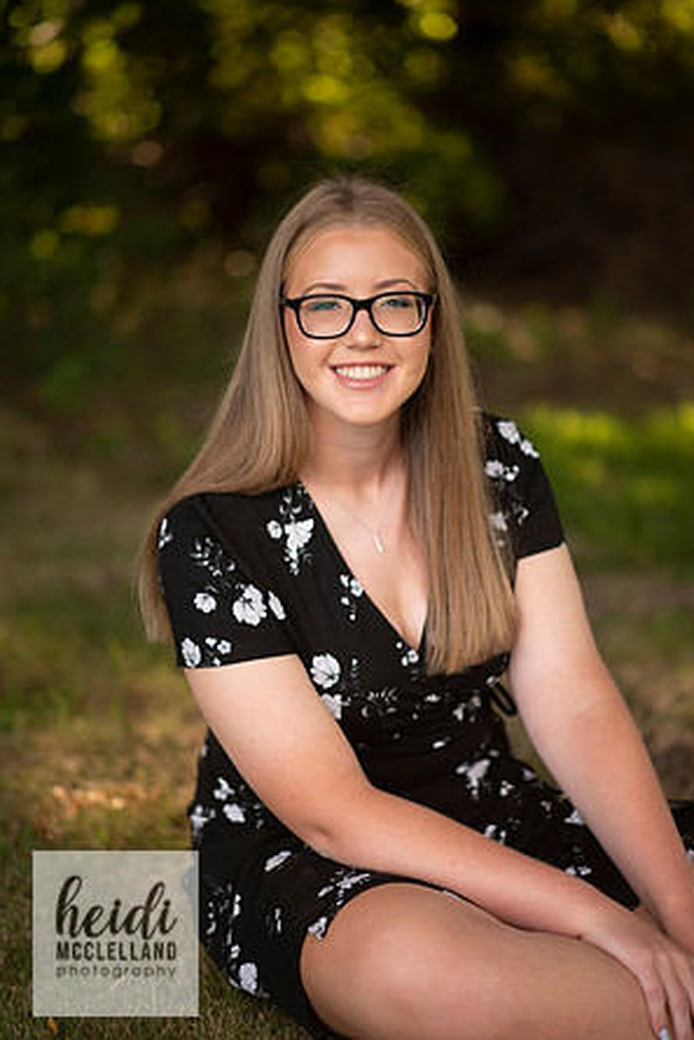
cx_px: 348
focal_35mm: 86
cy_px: 521
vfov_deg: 23.6
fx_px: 2485
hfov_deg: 15.9
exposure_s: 1/250
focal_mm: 85
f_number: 1.8
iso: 125
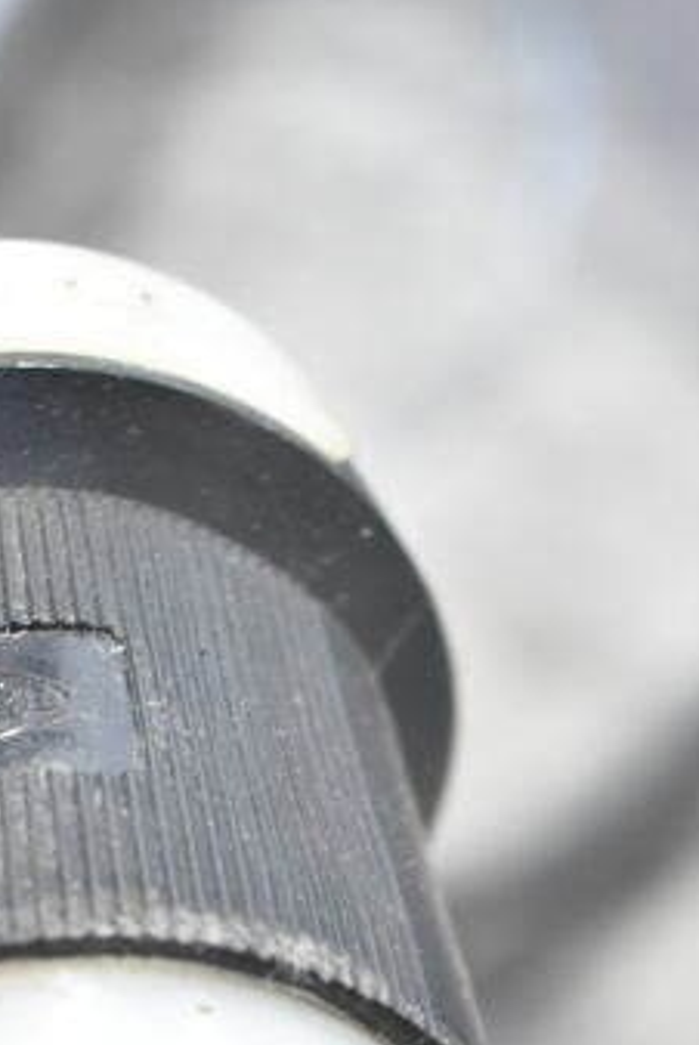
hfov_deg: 13.5
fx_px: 2946
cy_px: 1397
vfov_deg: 18.6
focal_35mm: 101
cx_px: 229
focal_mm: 25
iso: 1600
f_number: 4.5
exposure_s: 1/80
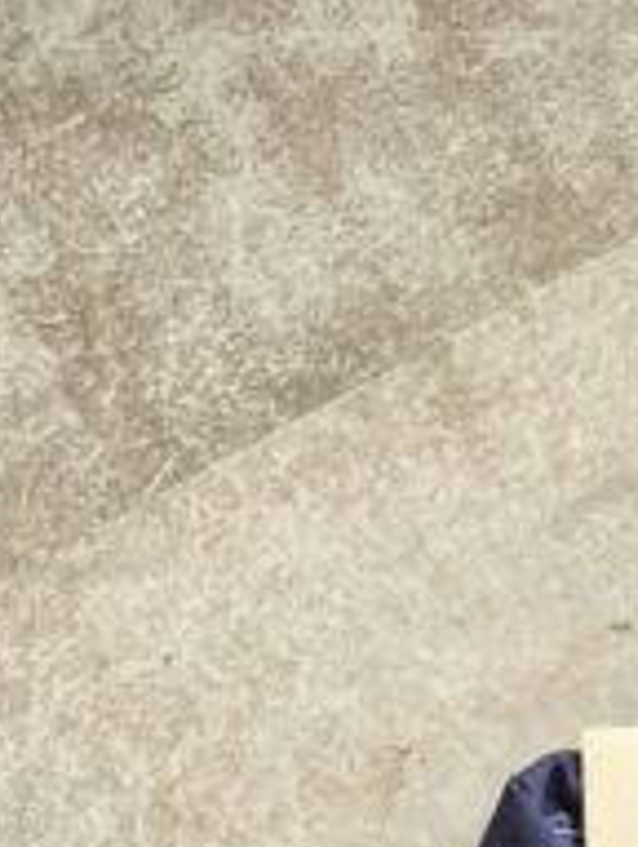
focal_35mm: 123
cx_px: 930
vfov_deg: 12.5
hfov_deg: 11.6
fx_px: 3013
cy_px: 2049
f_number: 1.8
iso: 40
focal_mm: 5.4
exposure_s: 1/100
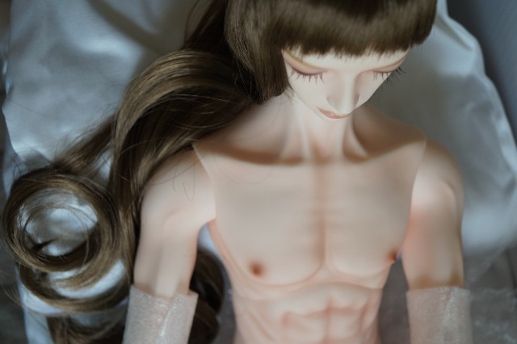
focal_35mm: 52
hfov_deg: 37.9
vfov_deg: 25.7
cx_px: 258
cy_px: 172
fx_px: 754
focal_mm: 35
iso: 400
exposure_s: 1/160
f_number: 4.5
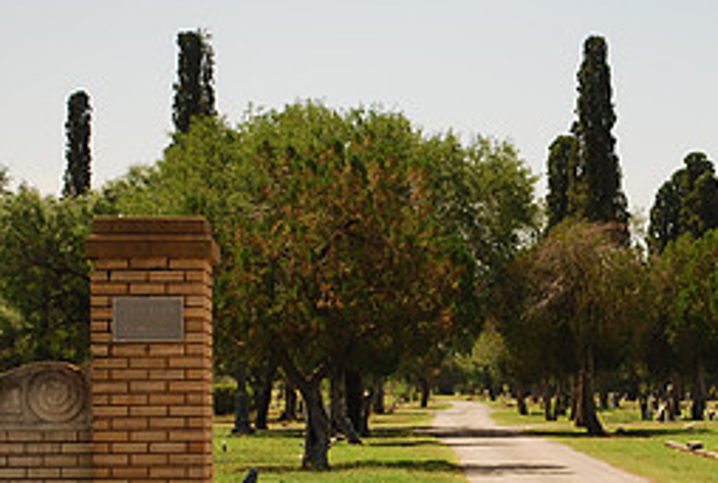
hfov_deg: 15.5
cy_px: 442
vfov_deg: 10.6
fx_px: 2600
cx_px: 656
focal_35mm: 130
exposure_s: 1/400
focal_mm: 38
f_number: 5.3
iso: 100
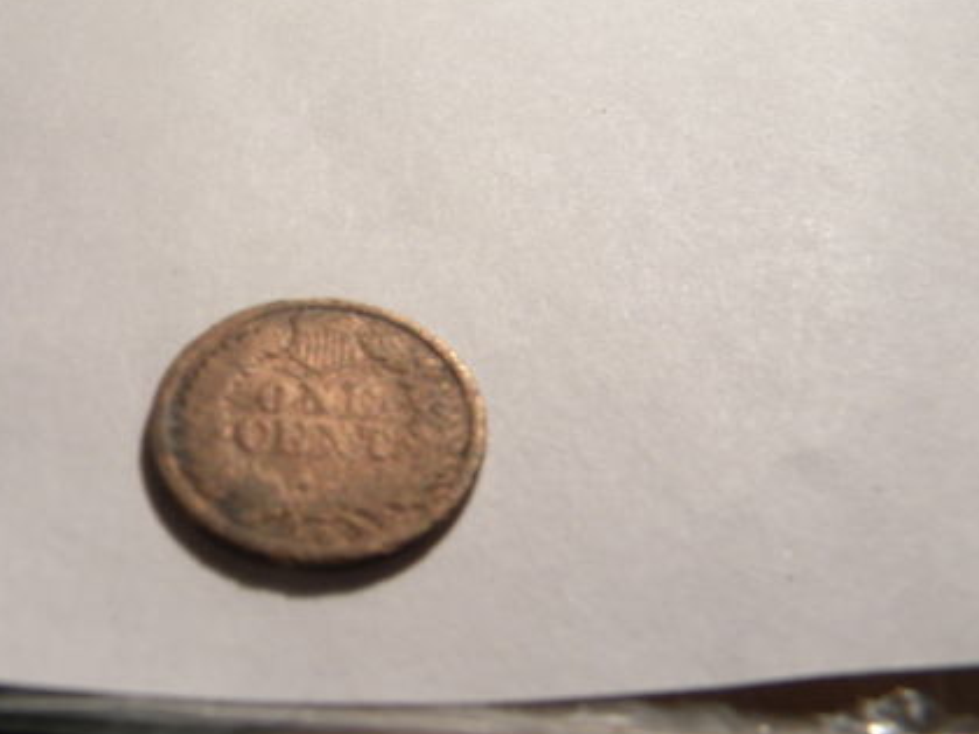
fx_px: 1131
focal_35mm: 40
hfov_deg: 46.2
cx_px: 336
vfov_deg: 35.8
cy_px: 436
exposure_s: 1/7.9
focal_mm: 5
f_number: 3.5
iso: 88
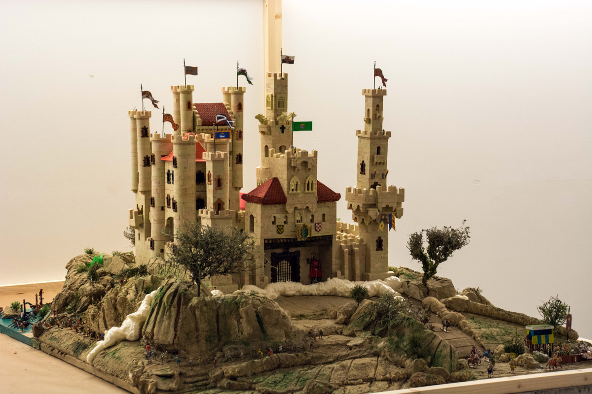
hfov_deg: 26.0
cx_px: 296
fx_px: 1283
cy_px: 197
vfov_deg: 17.5
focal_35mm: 78
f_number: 7.1
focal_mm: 52
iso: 800
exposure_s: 1/40
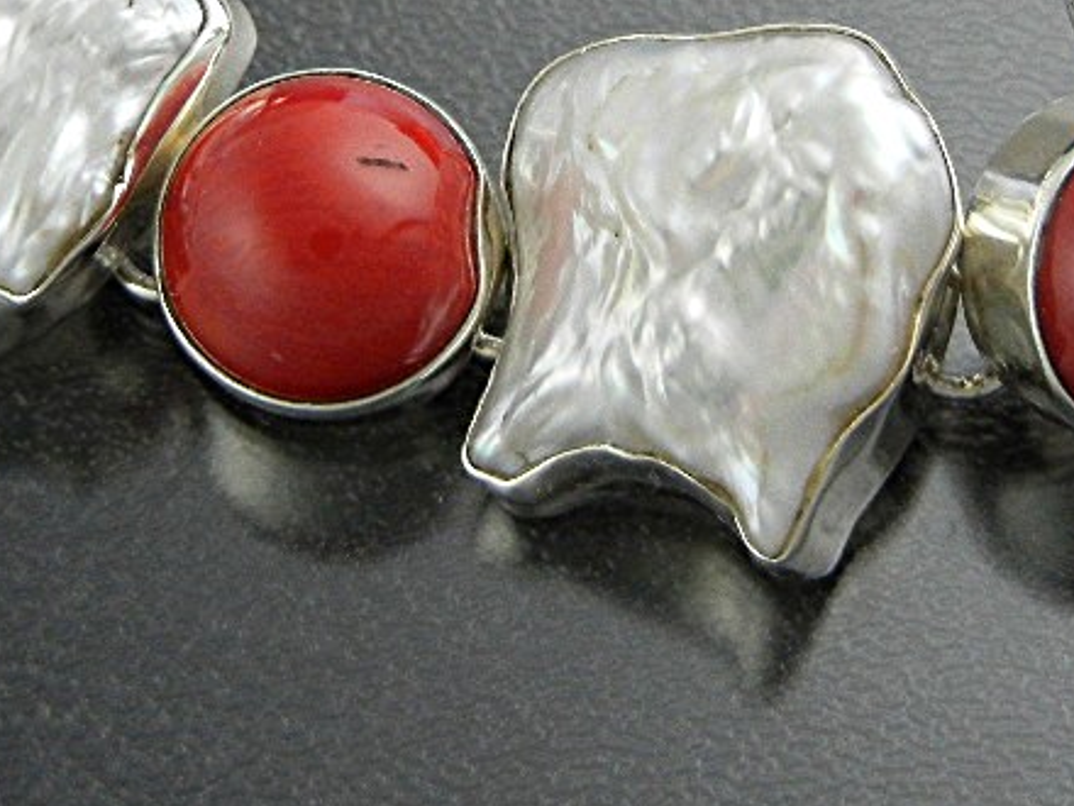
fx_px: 3754
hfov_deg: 16.3
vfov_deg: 12.0
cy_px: -122
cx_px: 515
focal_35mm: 121
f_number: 3.9
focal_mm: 9.3
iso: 400
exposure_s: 1/28.6
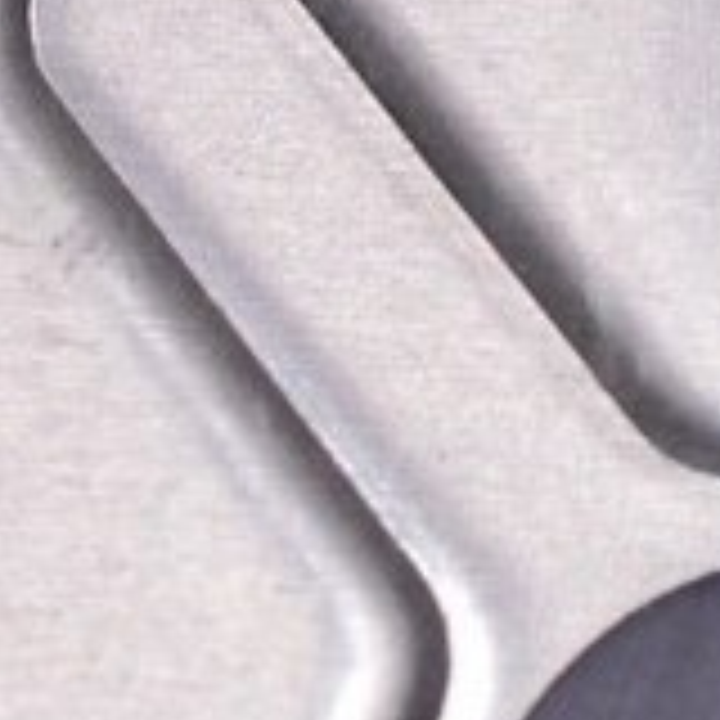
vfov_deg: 4.2
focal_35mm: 408
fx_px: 9601
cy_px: -740
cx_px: 788
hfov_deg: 4.3
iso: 1600
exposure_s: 1/160
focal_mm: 50
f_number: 8
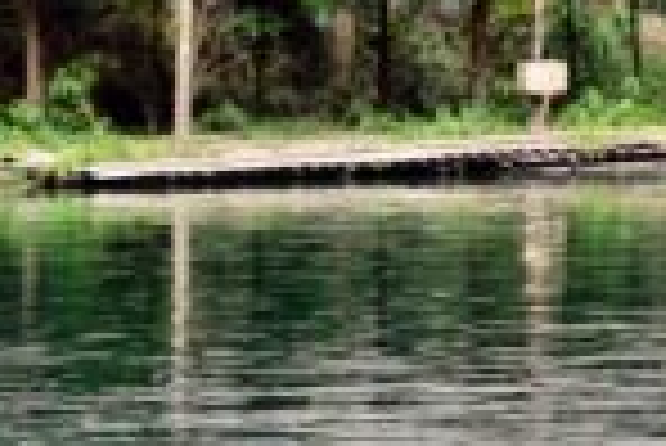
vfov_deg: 3.4
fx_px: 7463
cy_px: -448
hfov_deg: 5.0
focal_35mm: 403
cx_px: 1323
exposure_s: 1/200
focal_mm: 62
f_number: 8
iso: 400
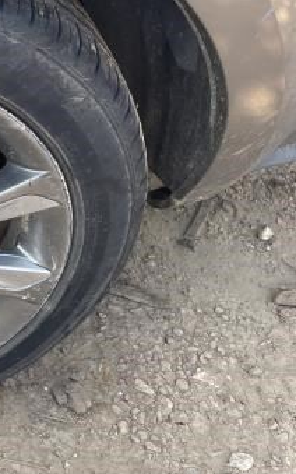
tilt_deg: -38.9
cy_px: 172
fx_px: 839
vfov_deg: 31.4
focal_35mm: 65
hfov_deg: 16.6
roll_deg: +7.3
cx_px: -240
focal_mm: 5.1
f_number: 1.6
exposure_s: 1/292
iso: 32
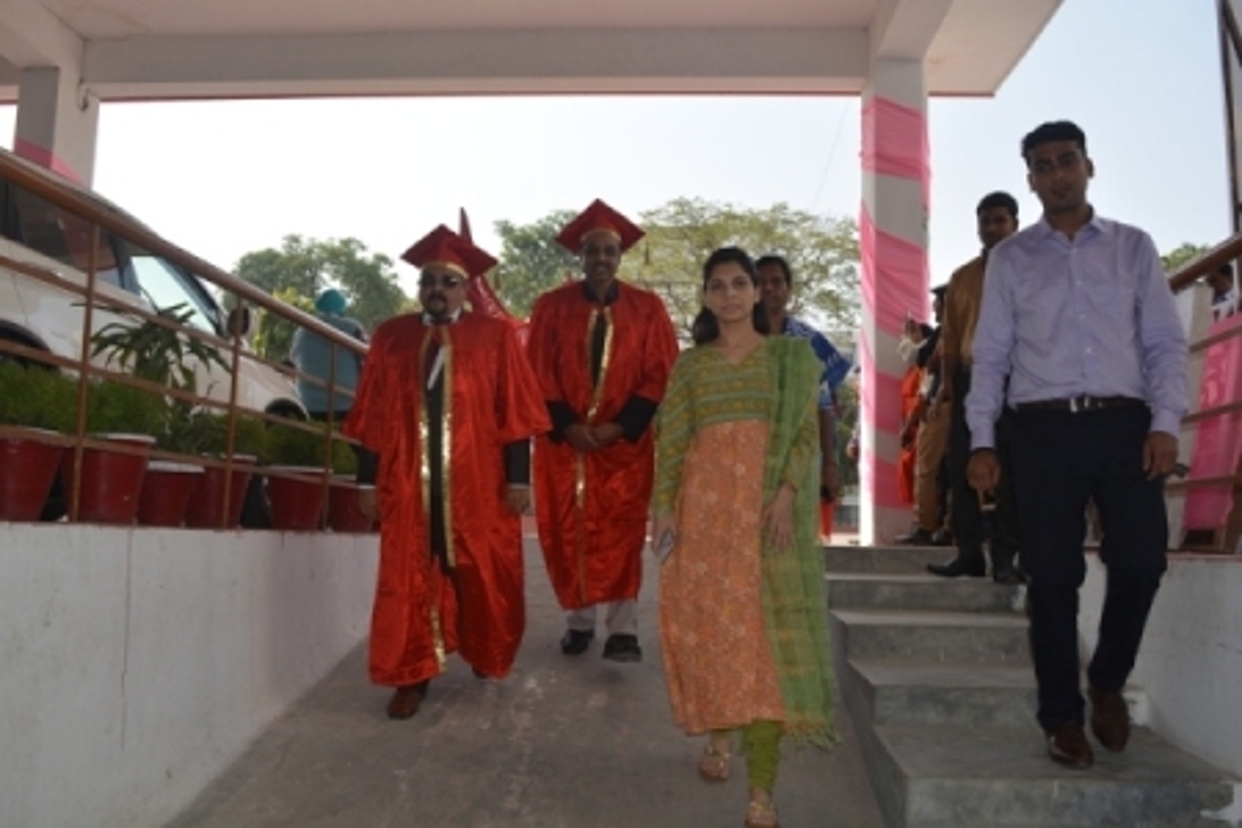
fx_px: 1138
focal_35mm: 33
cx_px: 621
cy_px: 414
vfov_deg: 40.0
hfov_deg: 57.2
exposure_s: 1/200
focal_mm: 22
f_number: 7.1
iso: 100
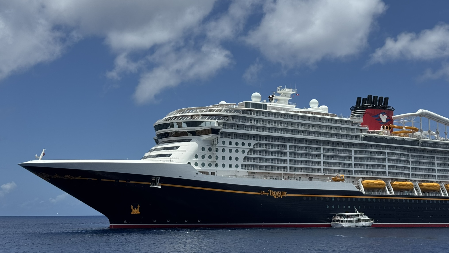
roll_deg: +0.2
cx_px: 223
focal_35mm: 53
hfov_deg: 39.2
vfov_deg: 22.6
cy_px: 121
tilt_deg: +7.5
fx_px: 631
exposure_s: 1/10526
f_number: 1.78
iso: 64
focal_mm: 6.76
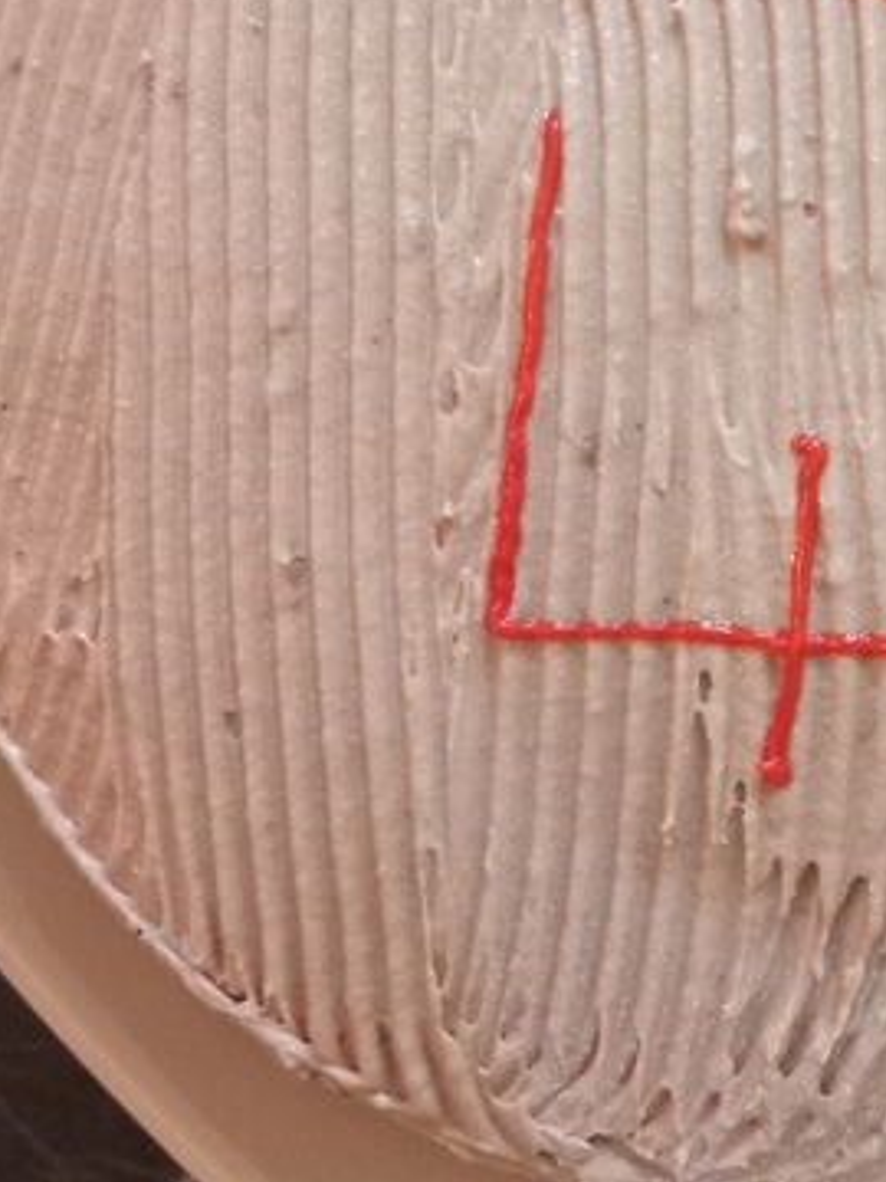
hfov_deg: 20.7
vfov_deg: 28.1
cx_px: 850
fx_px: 2355
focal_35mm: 69
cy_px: 489
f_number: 1.8
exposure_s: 1/16.7
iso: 800
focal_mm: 4
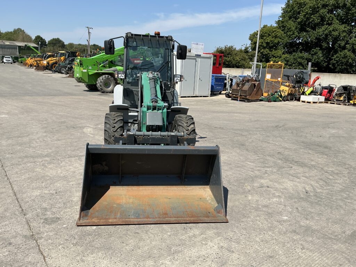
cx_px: 178
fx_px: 288
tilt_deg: -13.5
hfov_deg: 63.4
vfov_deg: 49.7
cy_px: 134
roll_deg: -3.0
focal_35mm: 28
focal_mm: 3
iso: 25
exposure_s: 1/2141
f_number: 1.8
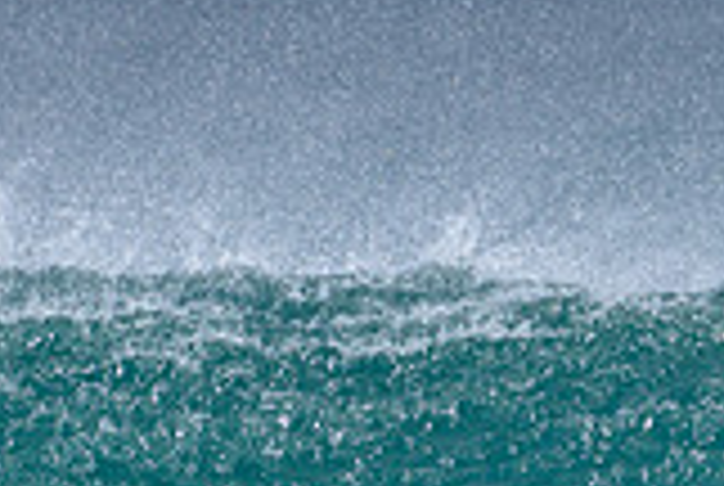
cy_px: 555
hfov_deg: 0.9
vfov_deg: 0.6
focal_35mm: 2290
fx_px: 46139
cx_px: 986
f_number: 5.6
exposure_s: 1/2000
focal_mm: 500
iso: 220
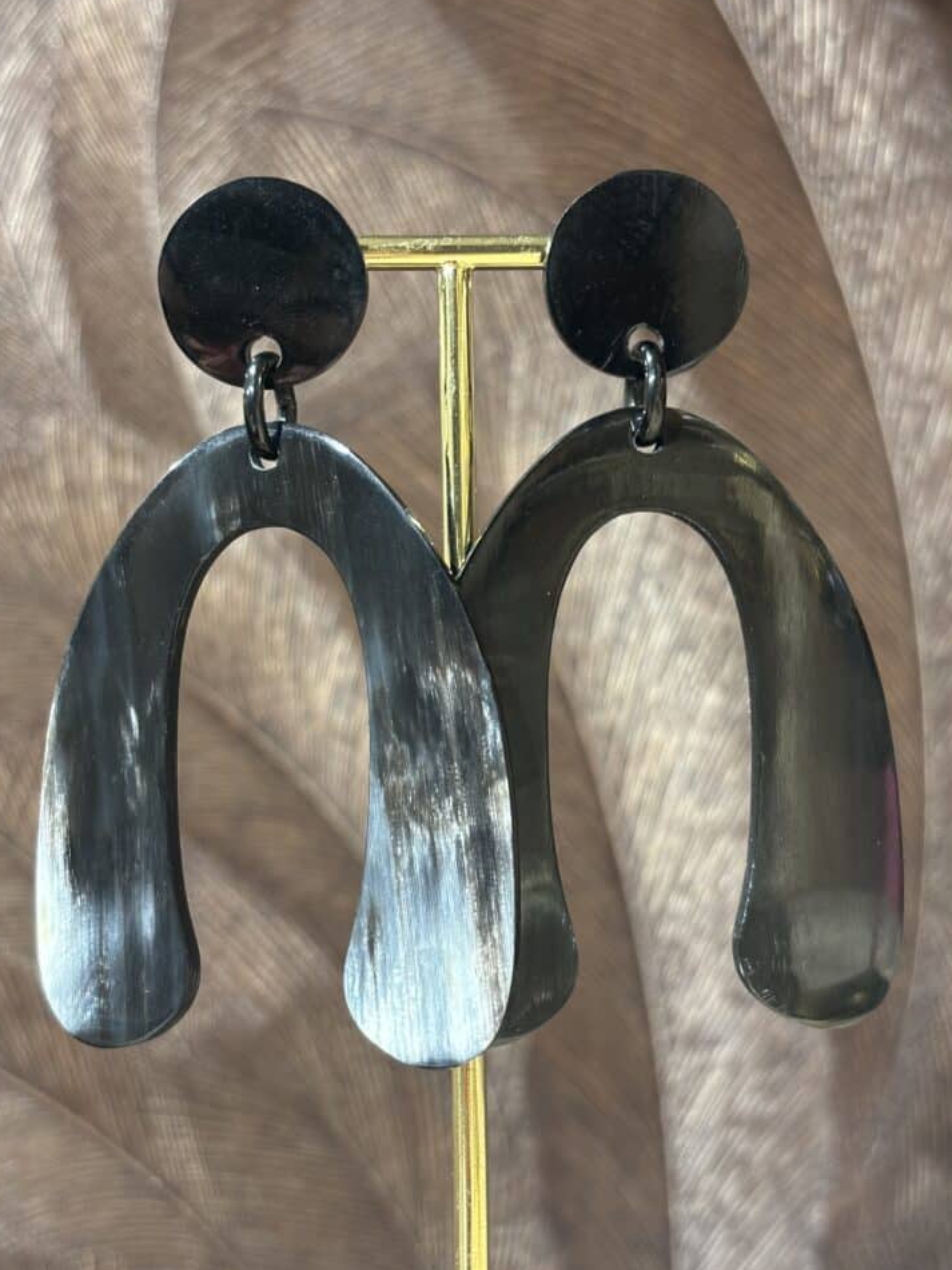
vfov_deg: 34.3
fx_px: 2054
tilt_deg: +0.6
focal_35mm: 56
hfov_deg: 26.1
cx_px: 455
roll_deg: +0.8
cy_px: 666
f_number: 1.6
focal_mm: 5.96
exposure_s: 1/50
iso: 125
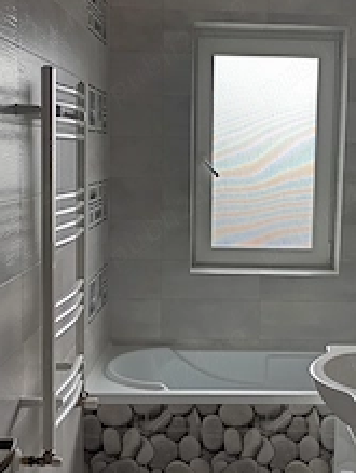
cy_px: 248
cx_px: 252
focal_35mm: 51
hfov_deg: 28.3
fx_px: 697
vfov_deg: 37.4
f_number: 1.8
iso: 151
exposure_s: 1/50
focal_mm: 4.27
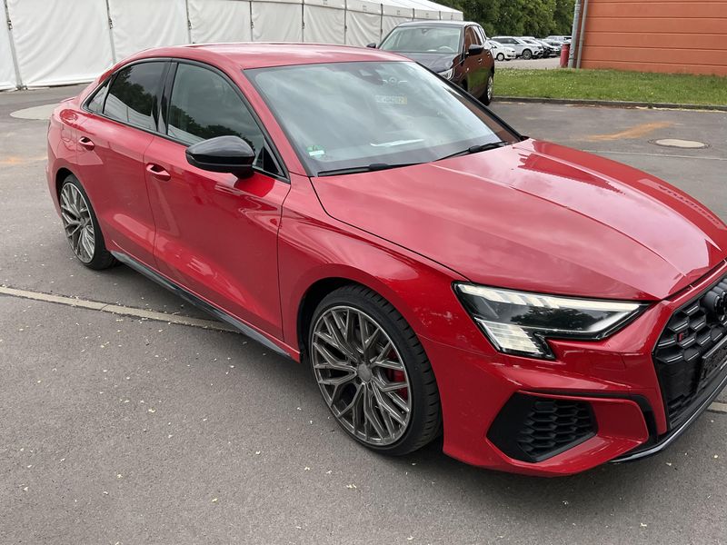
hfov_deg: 61.7
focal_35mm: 29
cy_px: 272
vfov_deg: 48.2
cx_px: 364
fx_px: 609
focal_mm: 3
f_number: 1.8
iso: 25
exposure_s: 1/457
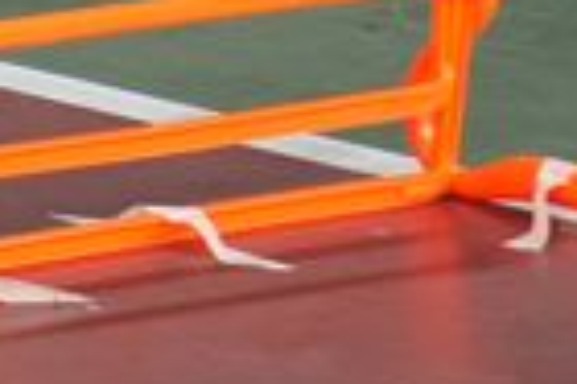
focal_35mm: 548
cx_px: -1117
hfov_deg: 3.7
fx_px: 8766
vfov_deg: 2.5
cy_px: -659
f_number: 5
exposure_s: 1/125
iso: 320
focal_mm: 51
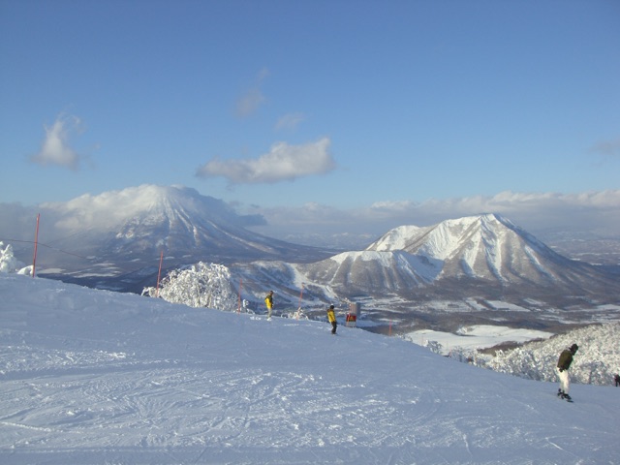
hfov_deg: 49.0
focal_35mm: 38
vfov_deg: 37.7
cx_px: 310
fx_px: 681
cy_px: 232
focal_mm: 6.2
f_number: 4.3
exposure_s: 1/800
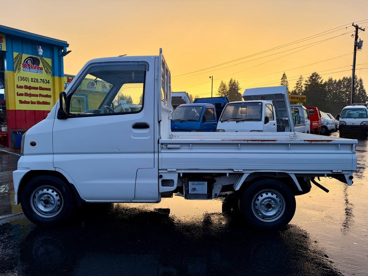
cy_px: 138
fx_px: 255
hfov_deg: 71.6
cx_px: 184
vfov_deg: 56.8
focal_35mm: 24
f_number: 1.78
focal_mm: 6.76
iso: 100
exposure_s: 1/476
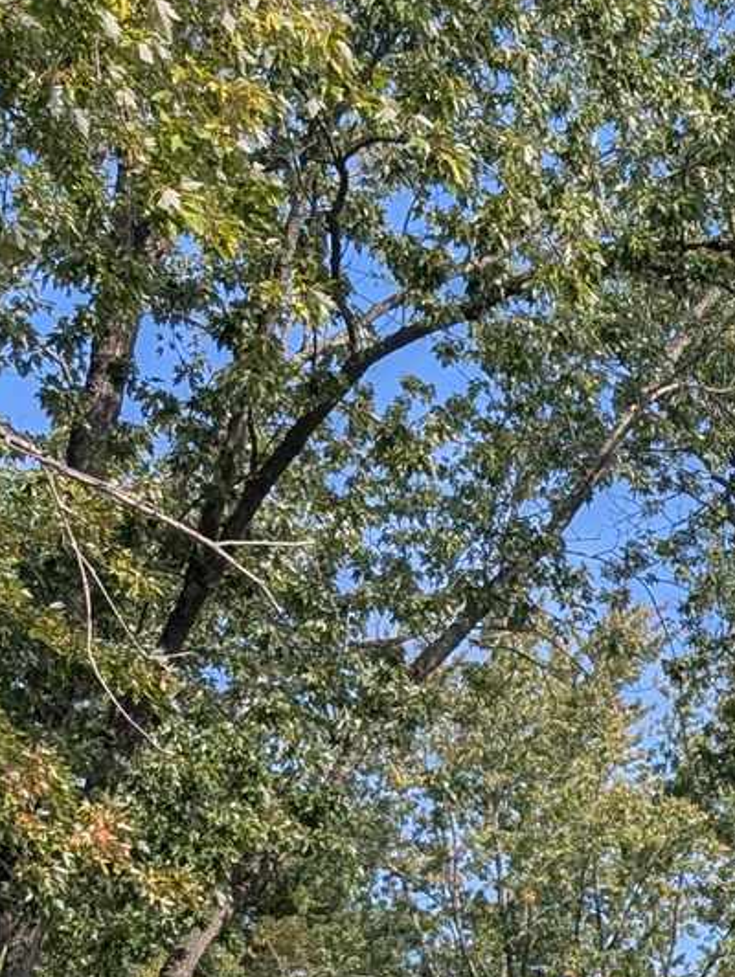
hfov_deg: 13.1
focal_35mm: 104
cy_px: 1381
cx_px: 1253
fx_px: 2940
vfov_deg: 17.3
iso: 21
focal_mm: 6.9
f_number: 1.68
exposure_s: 1/1151
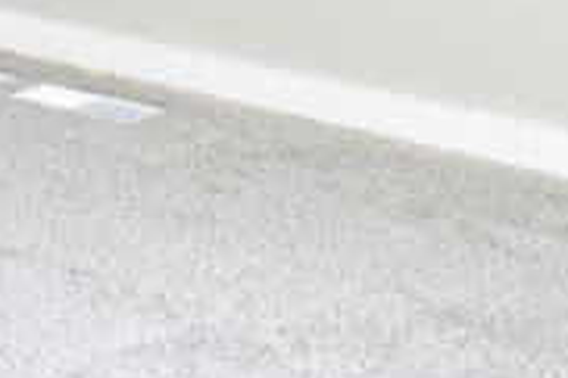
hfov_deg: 13.3
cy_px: -615
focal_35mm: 152
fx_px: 2396
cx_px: -59
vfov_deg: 8.1
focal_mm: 18
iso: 800
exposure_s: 1/80
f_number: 4.5
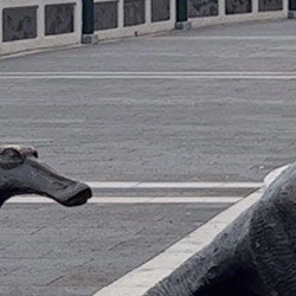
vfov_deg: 4.9
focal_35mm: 352
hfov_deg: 4.9
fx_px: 3405
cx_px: 479
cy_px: -285
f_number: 1.5
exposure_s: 1/2160
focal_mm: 5.7
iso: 50
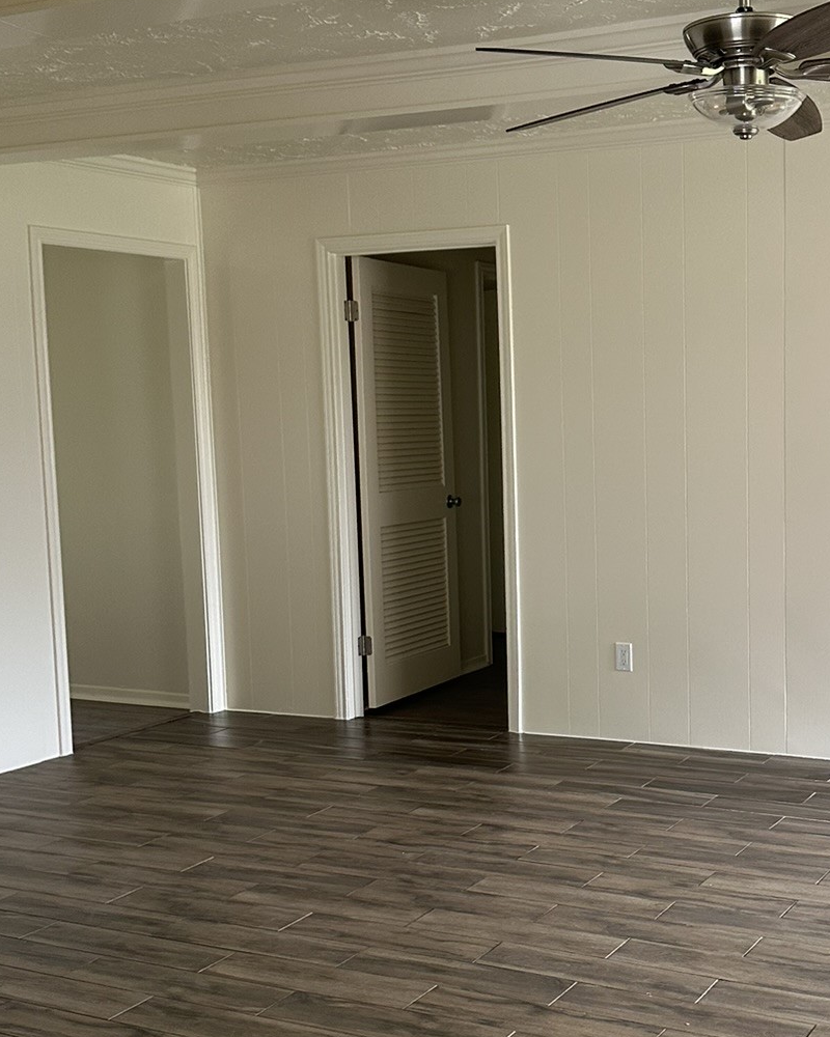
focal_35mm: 48
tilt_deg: -7.0
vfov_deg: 38.7
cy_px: 576
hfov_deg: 31.0
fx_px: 1474
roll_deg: +0.0
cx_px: 609
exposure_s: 1/121
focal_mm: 6.86
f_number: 1.78
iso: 200
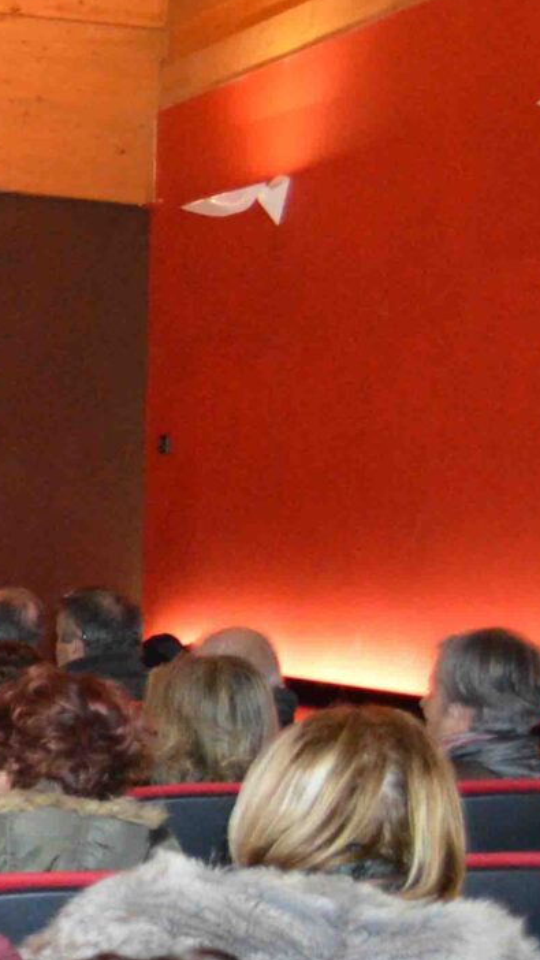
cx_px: -1110
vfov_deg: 20.0
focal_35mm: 103
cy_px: 994
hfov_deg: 9.2
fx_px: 2621
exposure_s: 1/60
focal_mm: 18
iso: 2500
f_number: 3.5
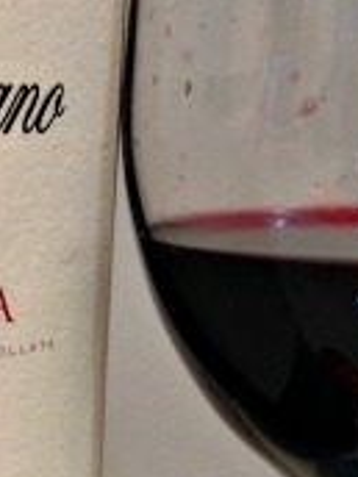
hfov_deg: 13.7
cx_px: -158
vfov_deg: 18.1
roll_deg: +1.6
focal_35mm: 102
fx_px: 1407
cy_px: 603
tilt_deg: -18.3
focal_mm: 4.12
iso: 125
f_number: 2.4
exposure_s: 1/20
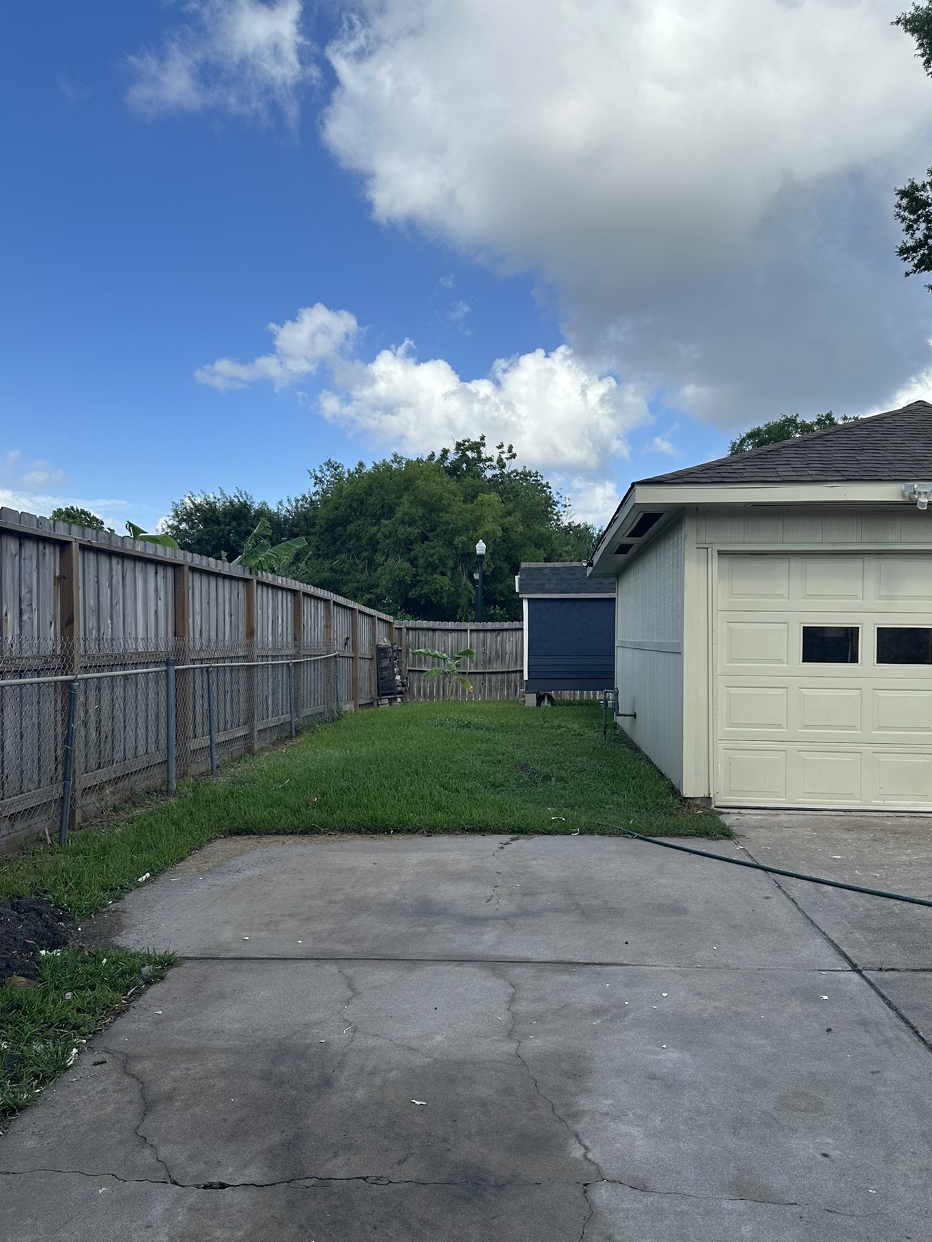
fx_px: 969
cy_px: 657
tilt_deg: -0.8
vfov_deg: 65.3
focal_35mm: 27
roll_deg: -2.0
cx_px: 520
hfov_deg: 51.2
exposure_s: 1/3717
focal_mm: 6.86
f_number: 1.78
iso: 80
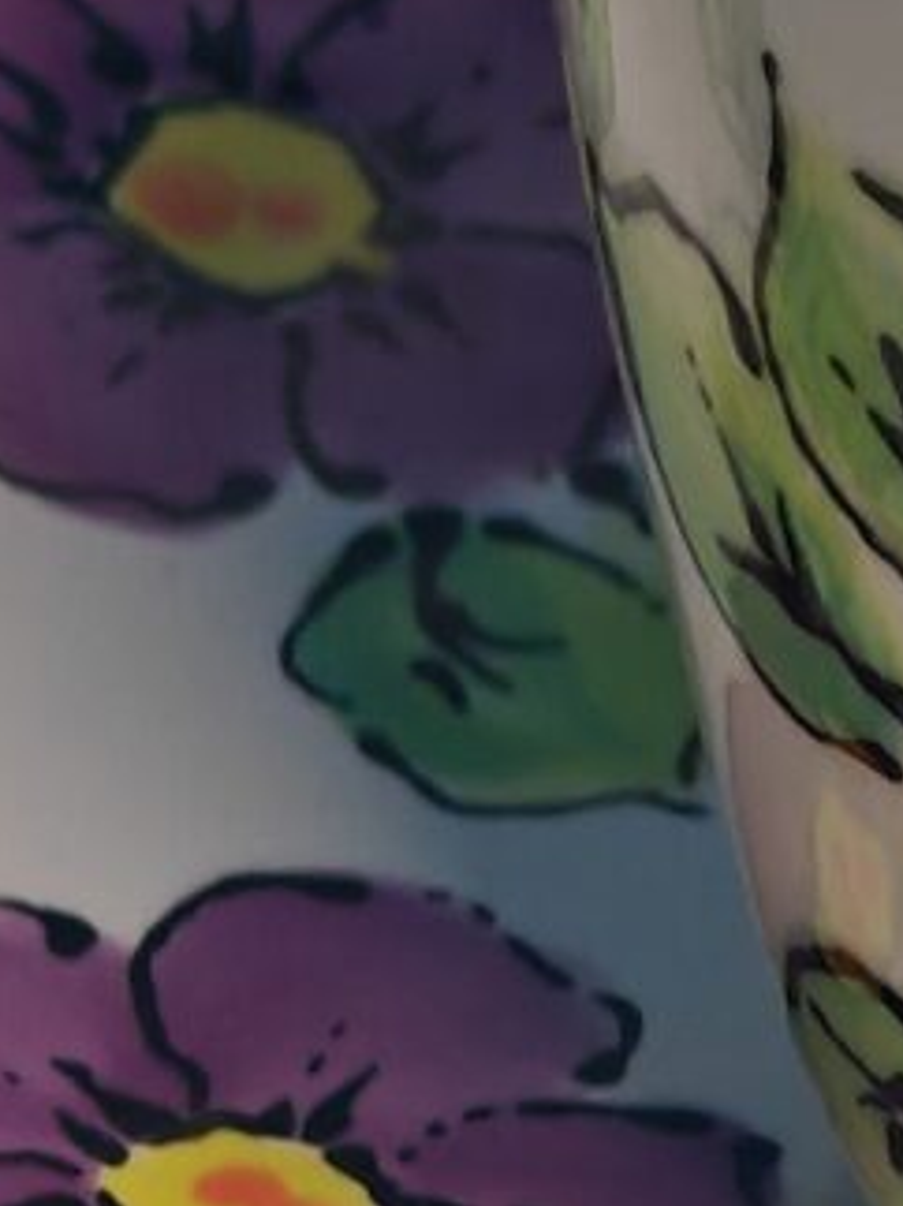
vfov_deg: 3.6
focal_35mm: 555
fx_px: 19317
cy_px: 504
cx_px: 1955
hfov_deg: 2.7
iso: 400
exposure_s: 1/120
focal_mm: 13.3
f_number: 2.6
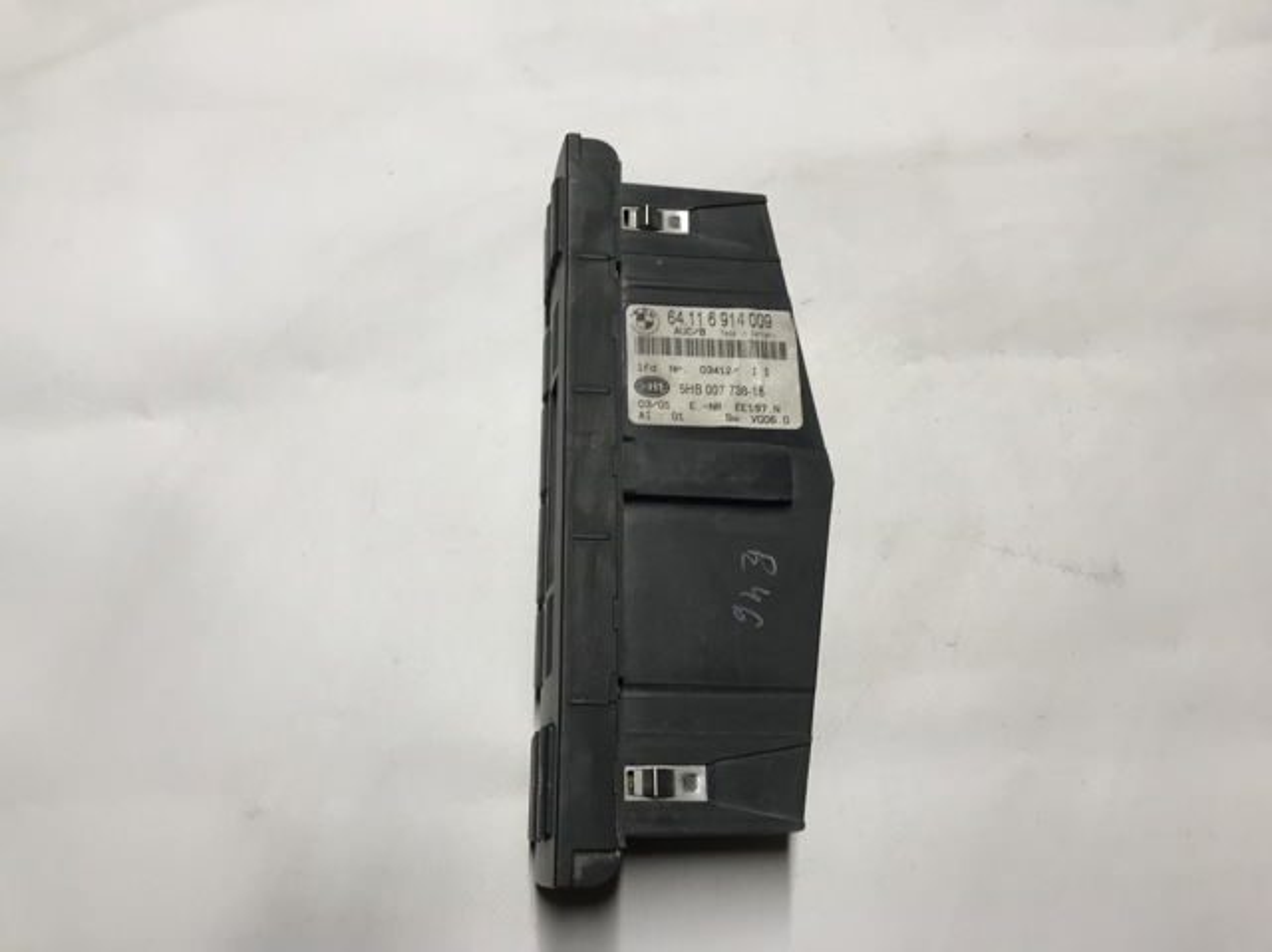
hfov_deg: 63.5
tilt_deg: -69.7
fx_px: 1028
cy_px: 476
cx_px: 636
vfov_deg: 49.7
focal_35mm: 28
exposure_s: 1/50
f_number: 1.8
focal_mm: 3.99
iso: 32
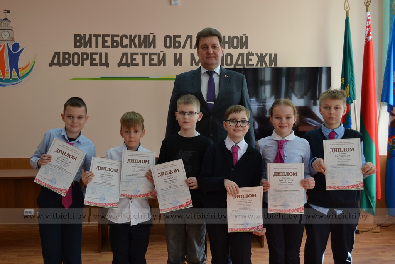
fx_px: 428
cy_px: 132
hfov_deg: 49.5
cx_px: 198
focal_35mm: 39
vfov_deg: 34.2
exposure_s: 1/125
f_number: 5.6
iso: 400
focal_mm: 26
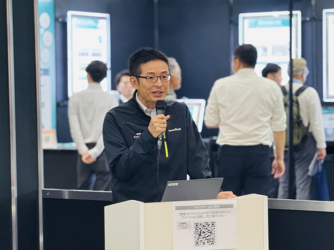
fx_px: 1158
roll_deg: +1.3
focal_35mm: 120
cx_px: 167
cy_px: 125
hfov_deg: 16.4
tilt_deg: -1.8
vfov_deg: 12.3
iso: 400
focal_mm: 15.66
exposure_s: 1/50
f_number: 2.8
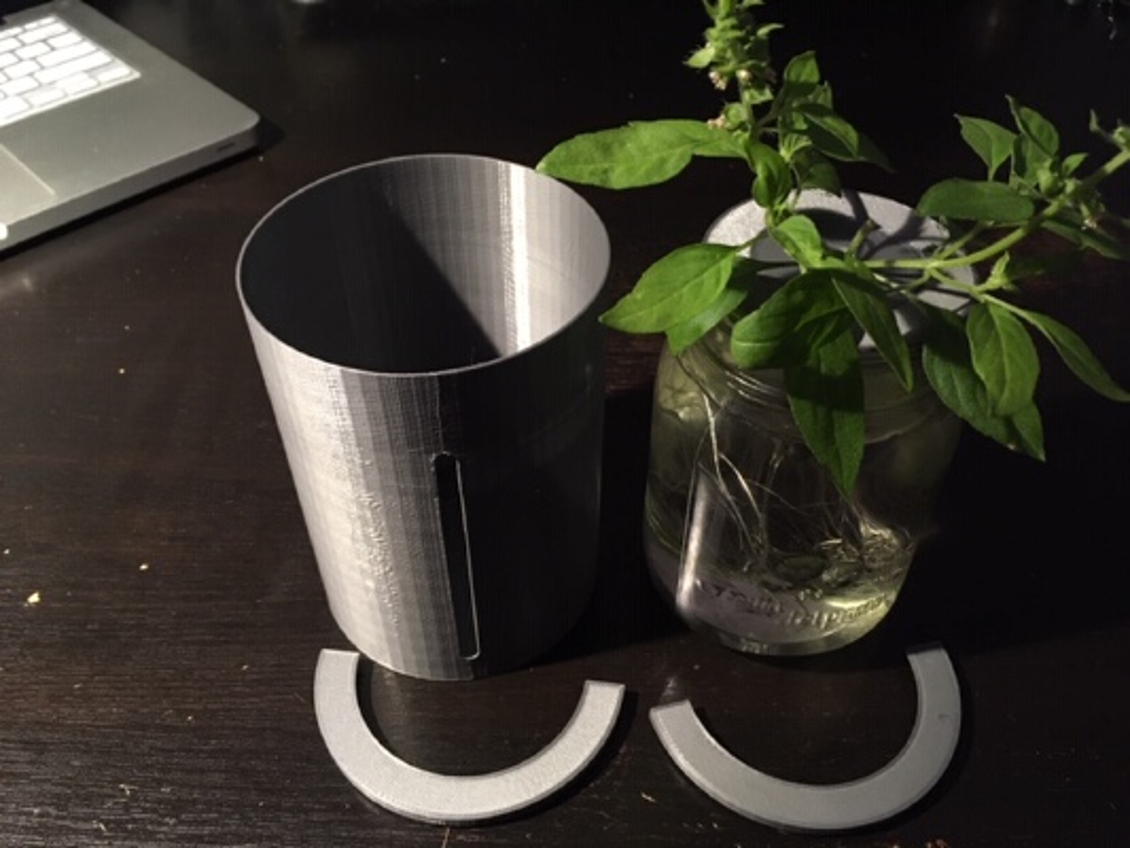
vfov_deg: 48.2
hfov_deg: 61.6
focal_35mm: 29
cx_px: 565
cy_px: 424
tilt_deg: -46.0
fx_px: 947
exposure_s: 1/30
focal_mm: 4.15
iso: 160
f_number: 2.2
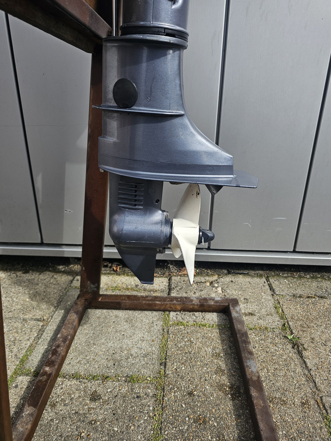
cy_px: 220
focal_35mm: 23
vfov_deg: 73.9
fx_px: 293
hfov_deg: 58.9
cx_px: 166
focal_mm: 6.3
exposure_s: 1/2000
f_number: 1.7
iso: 40
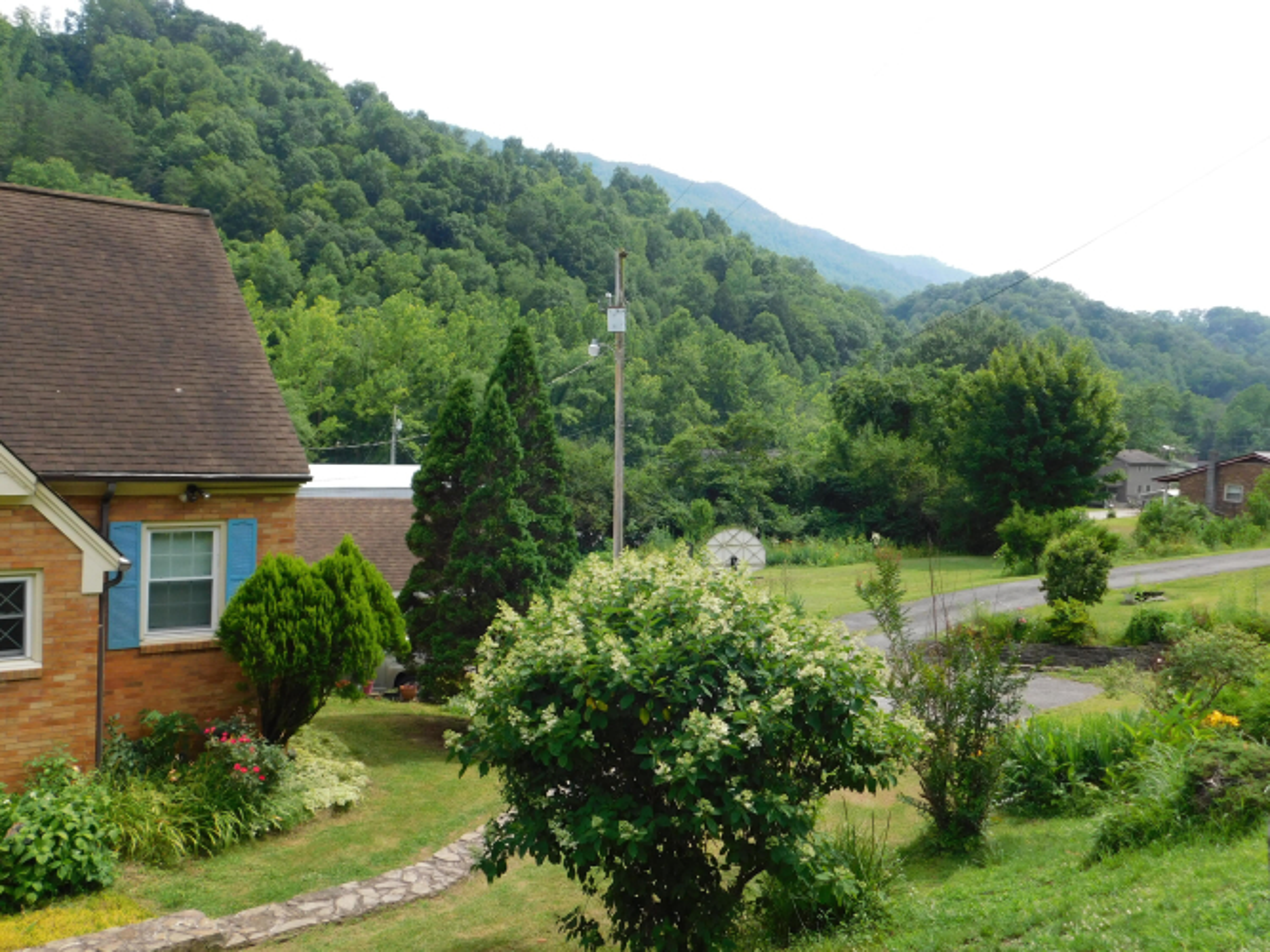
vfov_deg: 46.8
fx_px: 1100
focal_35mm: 30
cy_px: 476
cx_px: 635
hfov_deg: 60.0
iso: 125
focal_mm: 5.3
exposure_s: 1/640
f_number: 3.2
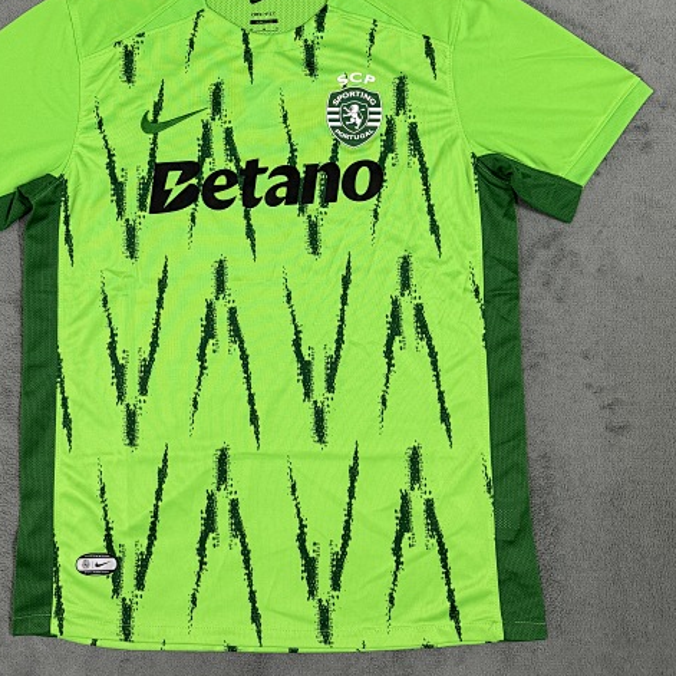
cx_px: 274
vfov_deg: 45.1
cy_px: 208
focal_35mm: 36
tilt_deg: -83.1
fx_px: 795
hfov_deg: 45.8
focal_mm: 6.76
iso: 250
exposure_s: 1/50
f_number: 1.78
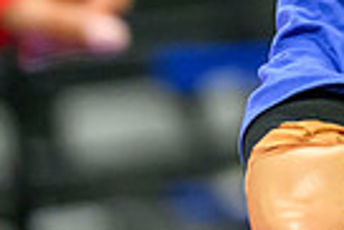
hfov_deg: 3.7
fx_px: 5309
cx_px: 668
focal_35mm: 555
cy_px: -112
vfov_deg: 2.5
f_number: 2.8
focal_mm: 130
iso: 10000
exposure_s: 1/640
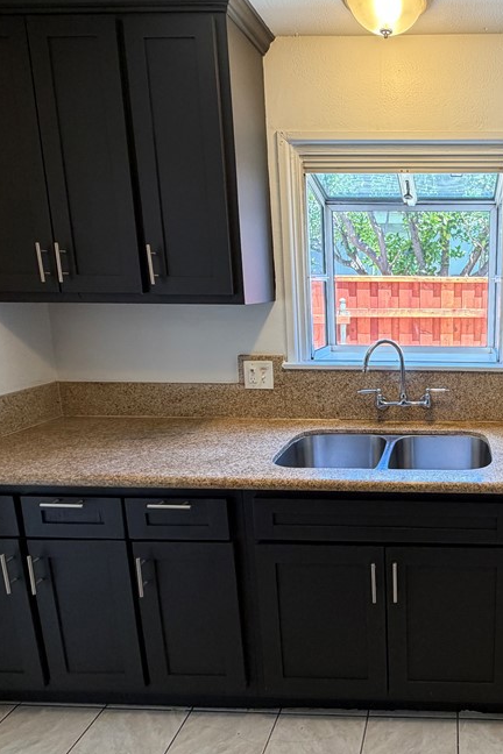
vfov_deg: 76.1
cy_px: 368
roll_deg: +0.4
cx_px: 441
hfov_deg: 49.8
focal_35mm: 23
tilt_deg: -9.4
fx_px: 482
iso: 200
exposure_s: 1/60
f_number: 2.2
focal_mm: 2.22
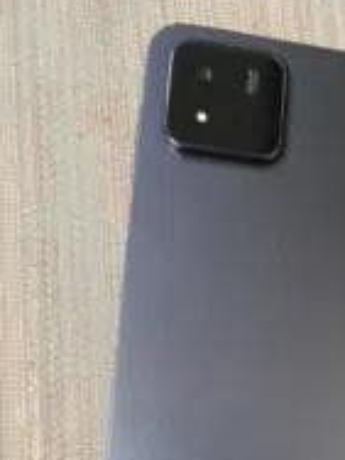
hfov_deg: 27.0
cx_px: 345
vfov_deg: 34.2
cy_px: 458
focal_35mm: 51
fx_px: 678
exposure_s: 1/16.7
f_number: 1.7
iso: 5000
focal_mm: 5.24
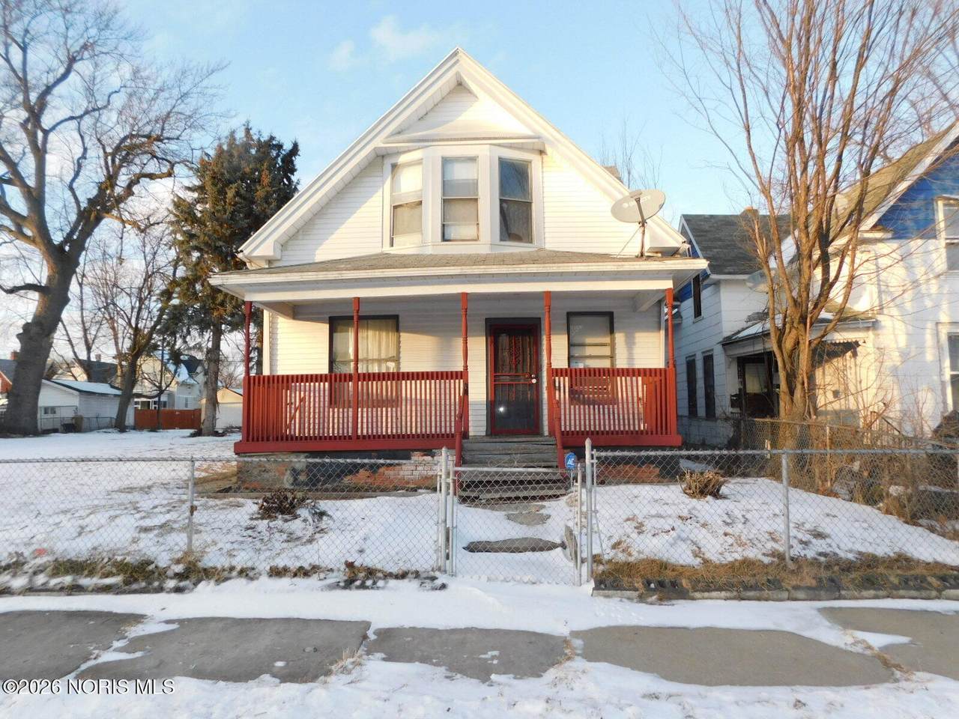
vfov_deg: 58.9
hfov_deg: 73.9
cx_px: 480
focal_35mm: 23
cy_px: 360
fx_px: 637
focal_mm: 4
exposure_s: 1/250
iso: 125
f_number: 3
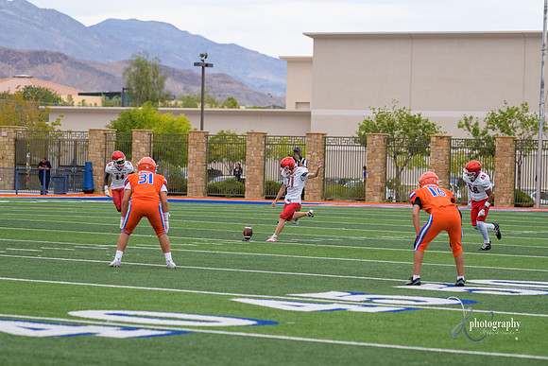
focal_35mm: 140
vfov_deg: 9.8
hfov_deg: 14.7
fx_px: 2132
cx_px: 274
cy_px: 183
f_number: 3.5
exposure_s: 1/1000
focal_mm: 140
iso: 450
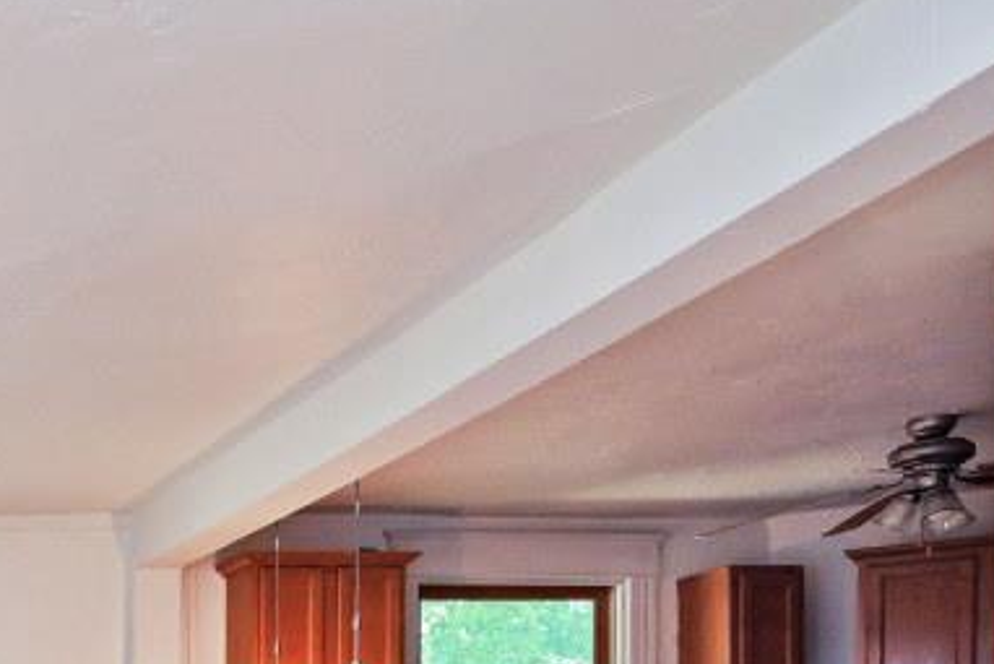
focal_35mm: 55
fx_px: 1519
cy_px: 870
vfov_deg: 22.1
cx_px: -351
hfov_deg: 28.5
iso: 320
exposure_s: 1/60
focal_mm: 14
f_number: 4
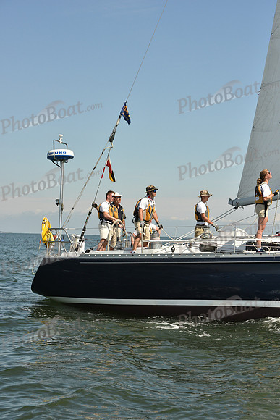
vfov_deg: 28.8
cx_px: 140
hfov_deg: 19.5
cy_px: 210
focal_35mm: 70
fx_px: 816
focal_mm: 70
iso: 320
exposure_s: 1/1000
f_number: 10
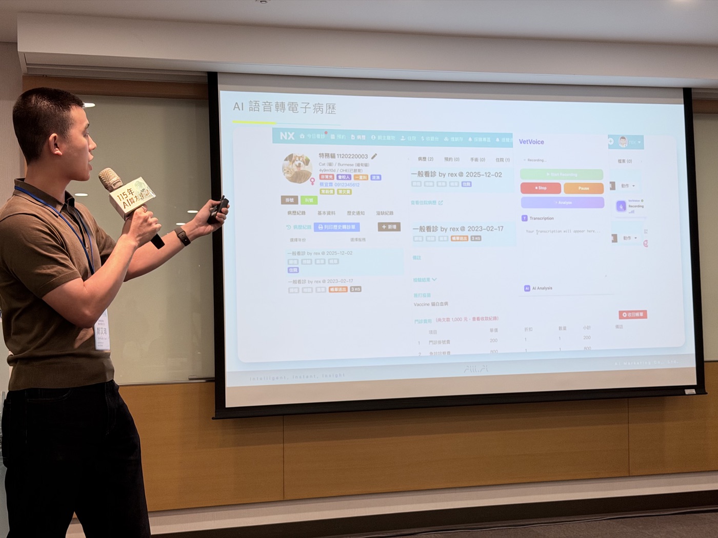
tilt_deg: +3.1
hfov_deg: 39.7
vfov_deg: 30.3
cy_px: 269
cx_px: 359
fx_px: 996
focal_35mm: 48
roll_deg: +2.3
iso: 50
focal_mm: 6.76
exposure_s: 1/153
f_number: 1.78
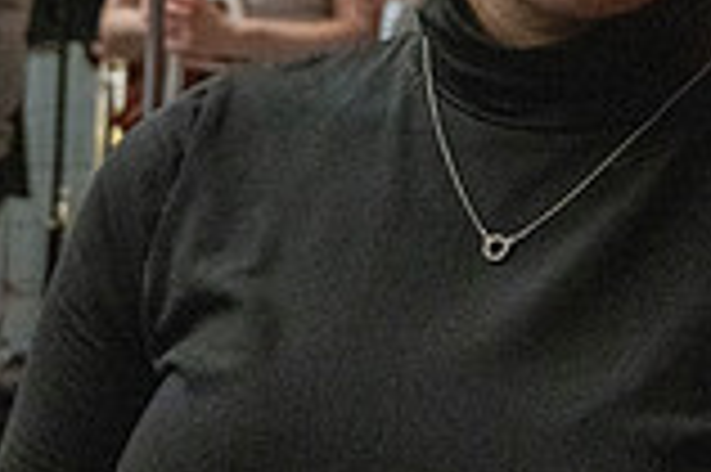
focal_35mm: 88
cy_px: -254
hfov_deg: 22.9
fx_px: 1736
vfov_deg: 14.4
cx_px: 540
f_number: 4
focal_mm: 24
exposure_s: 1/500
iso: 10000
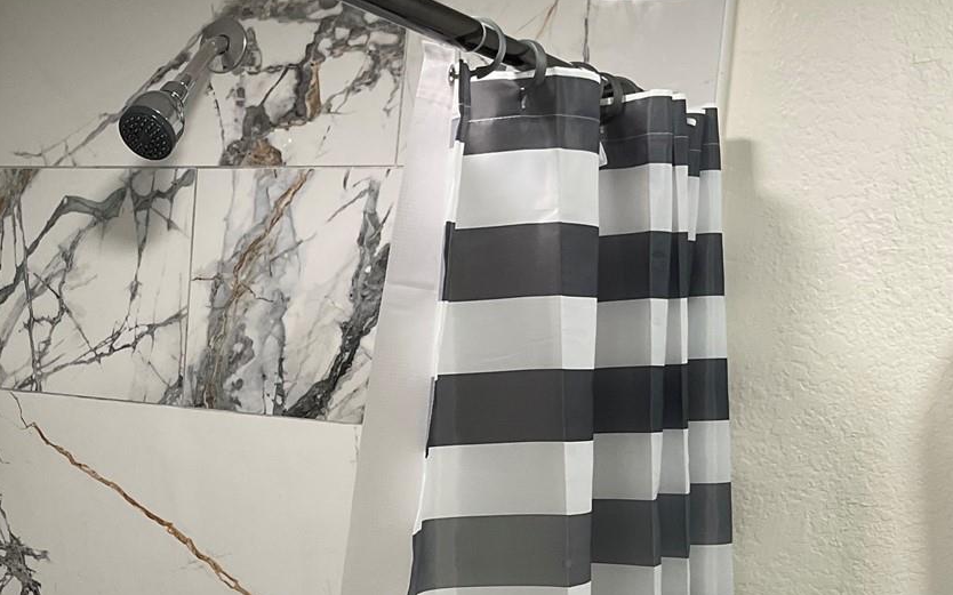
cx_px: 105
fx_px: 1532
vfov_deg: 21.7
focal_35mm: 59
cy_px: 491
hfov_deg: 32.9
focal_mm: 3
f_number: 1.8
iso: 40
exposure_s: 1/60
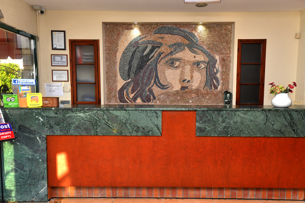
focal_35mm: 28
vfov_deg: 46.4
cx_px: 152
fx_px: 237
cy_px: 102
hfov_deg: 65.5
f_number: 6.3
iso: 320
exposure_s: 1/125
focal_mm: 28
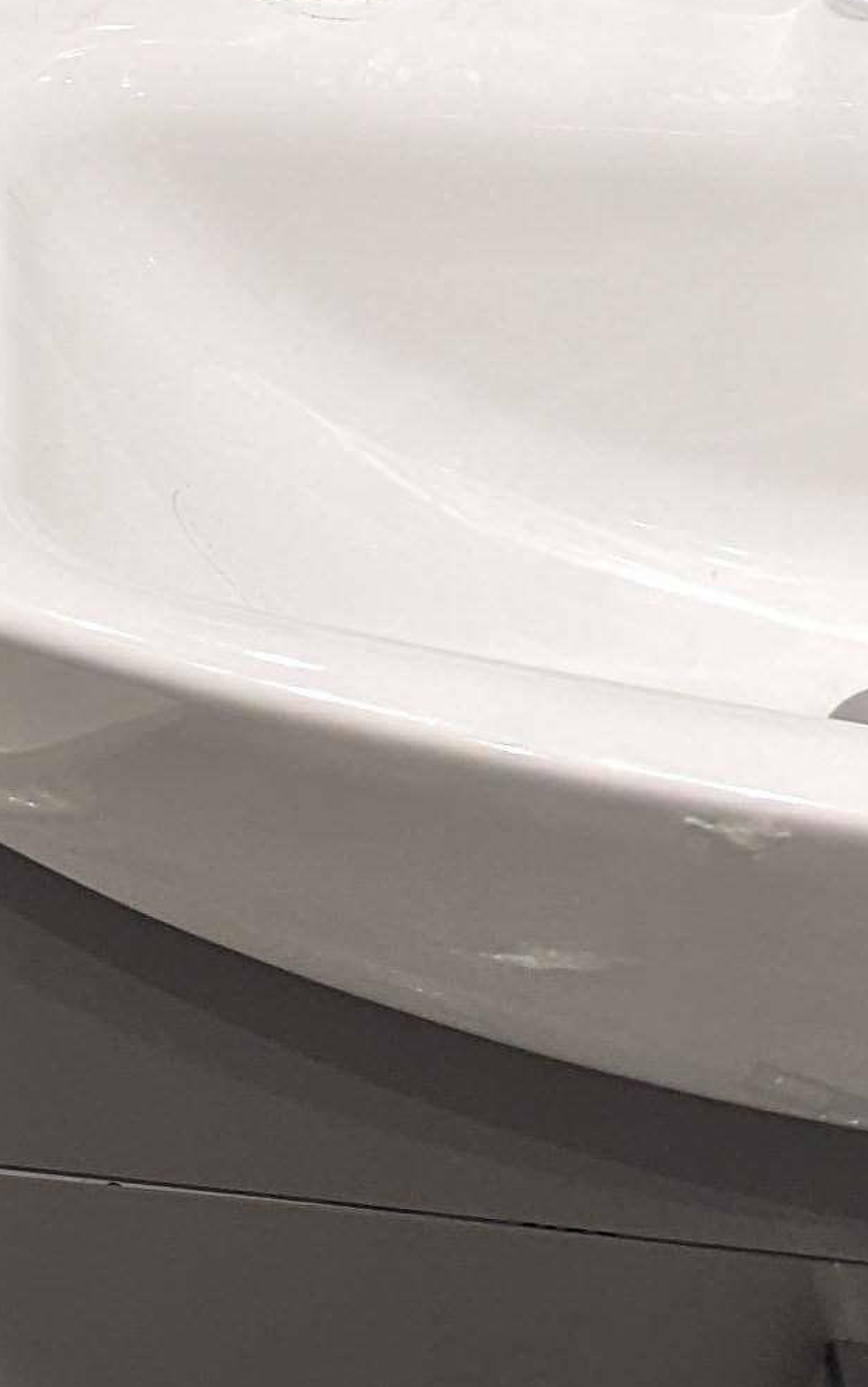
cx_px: -677
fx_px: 3973
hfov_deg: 11.6
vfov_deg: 18.4
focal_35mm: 105
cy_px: -434
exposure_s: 1/36.8
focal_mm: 6.81
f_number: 1.85
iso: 212
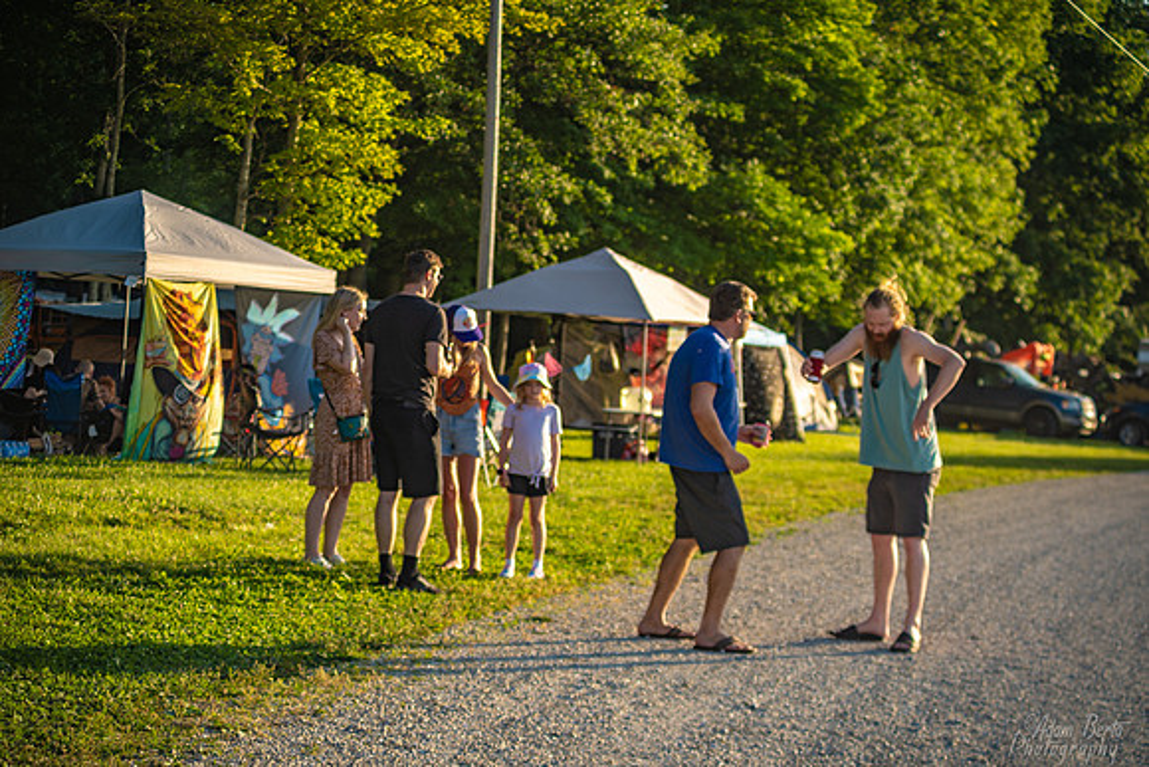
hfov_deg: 27.0
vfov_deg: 18.2
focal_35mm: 75
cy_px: 384
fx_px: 2394
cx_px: 574
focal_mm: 75
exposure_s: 1/250
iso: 100
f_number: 4.5
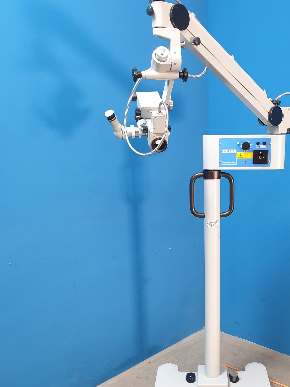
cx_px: 201
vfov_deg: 47.2
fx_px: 436
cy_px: 253
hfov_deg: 36.3
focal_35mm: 39
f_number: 2.4
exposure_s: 1/33
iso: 320
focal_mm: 4.3
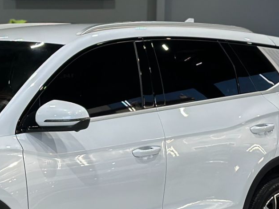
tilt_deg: -7.3
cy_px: 183
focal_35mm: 147
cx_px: 5
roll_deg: -0.2
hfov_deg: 13.3
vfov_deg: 10.0
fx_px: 1185
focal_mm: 6.86
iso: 100
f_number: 1.78
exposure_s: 1/128
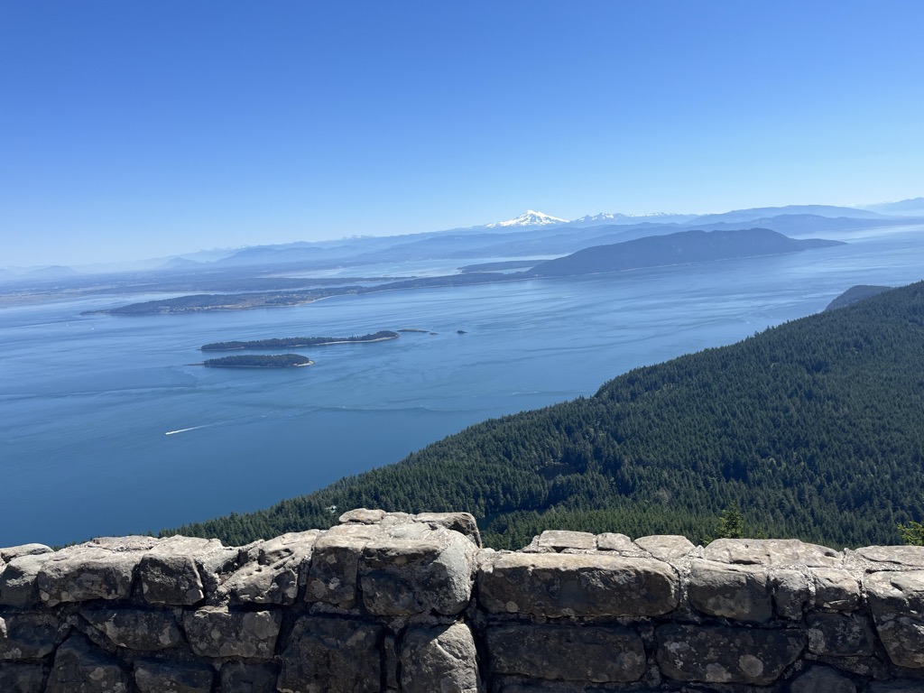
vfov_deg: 53.1
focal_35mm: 26
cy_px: 346
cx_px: 462
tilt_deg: -9.5
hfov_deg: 67.3
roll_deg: +3.7
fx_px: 694
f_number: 1.6
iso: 50
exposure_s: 1/3876
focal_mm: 5.1
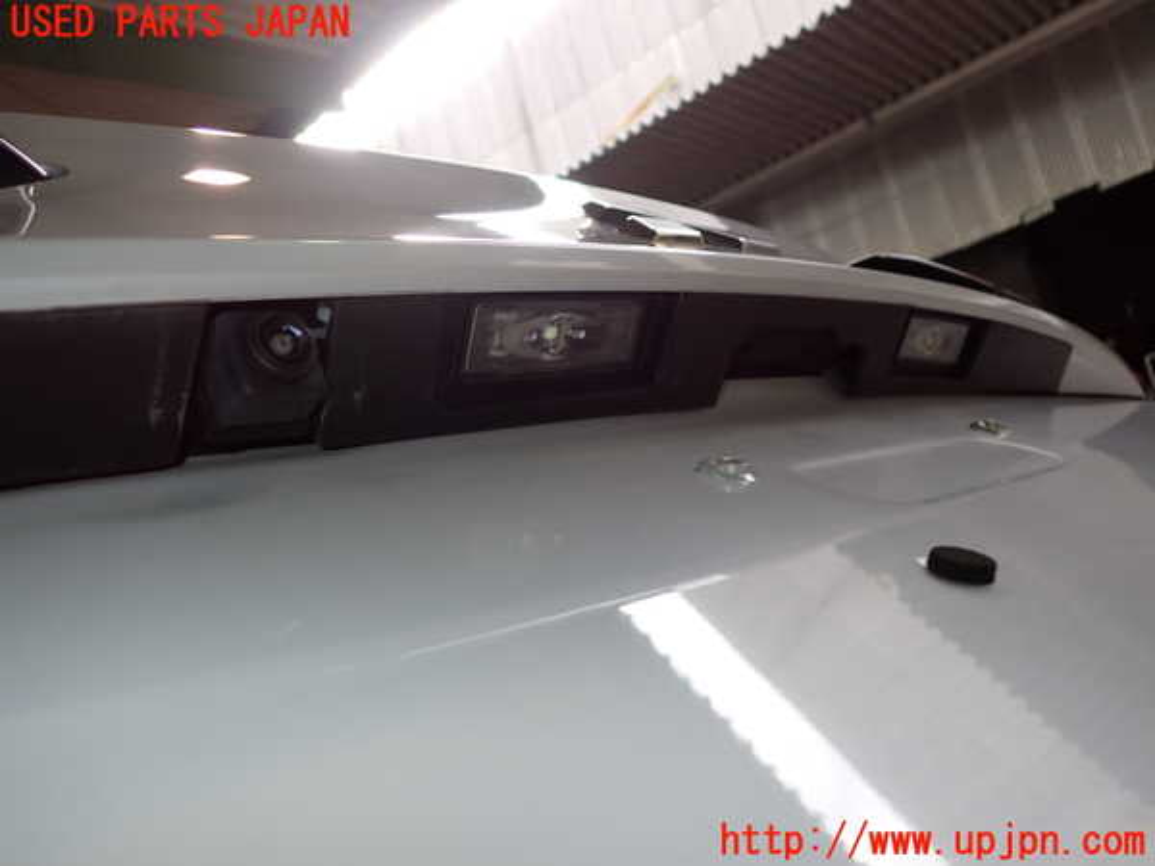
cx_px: 578
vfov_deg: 46.8
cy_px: 433
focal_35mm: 30
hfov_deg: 60.0
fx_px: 1001
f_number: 6.3
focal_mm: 5.4
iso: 125
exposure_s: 1/30
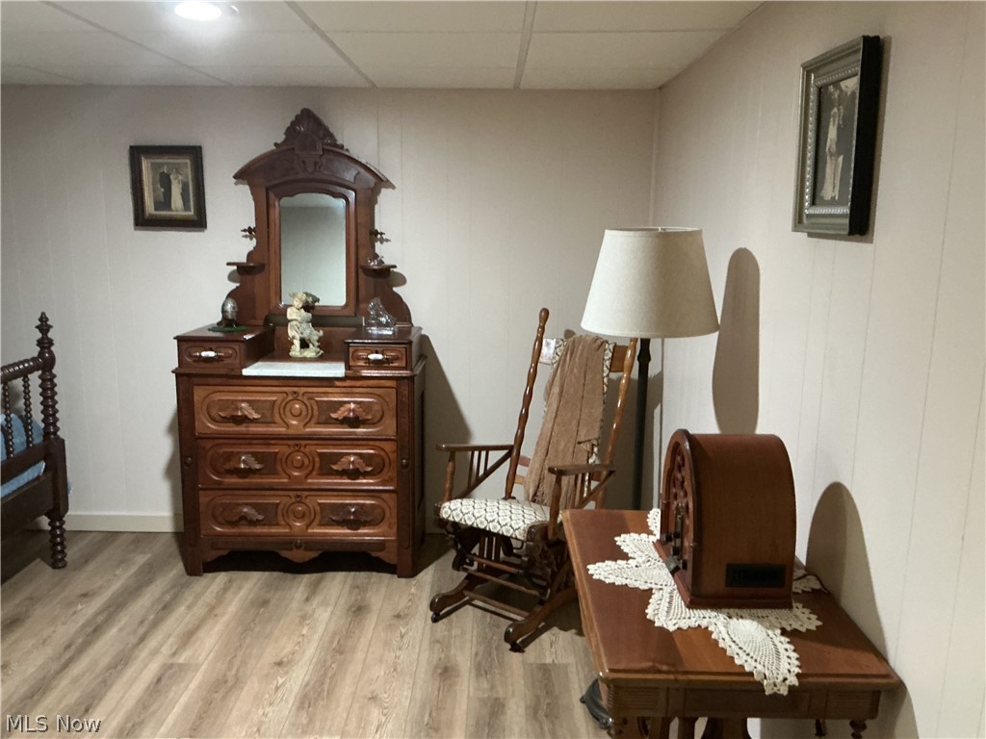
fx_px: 826
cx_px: 493
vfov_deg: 48.2
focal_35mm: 29
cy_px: 370
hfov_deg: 61.7
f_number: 1.8
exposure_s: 1/30
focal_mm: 3
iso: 400
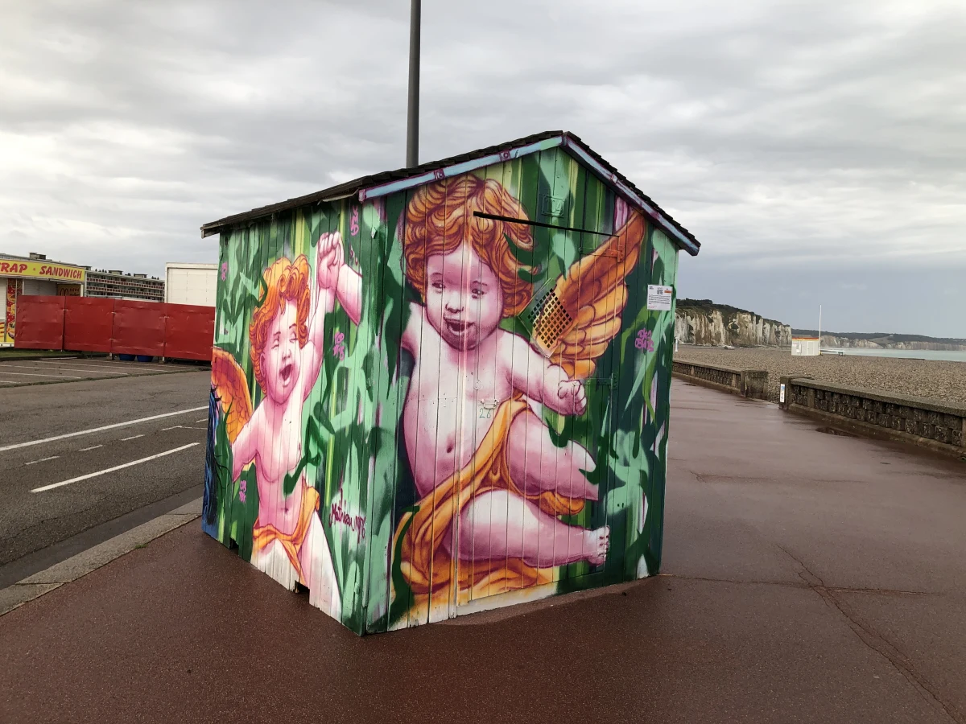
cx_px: 483
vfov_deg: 49.7
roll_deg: -1.8
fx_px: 781
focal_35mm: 28
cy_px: 362
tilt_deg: -1.4
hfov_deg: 63.4
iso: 20
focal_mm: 4
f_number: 1.8
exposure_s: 1/171
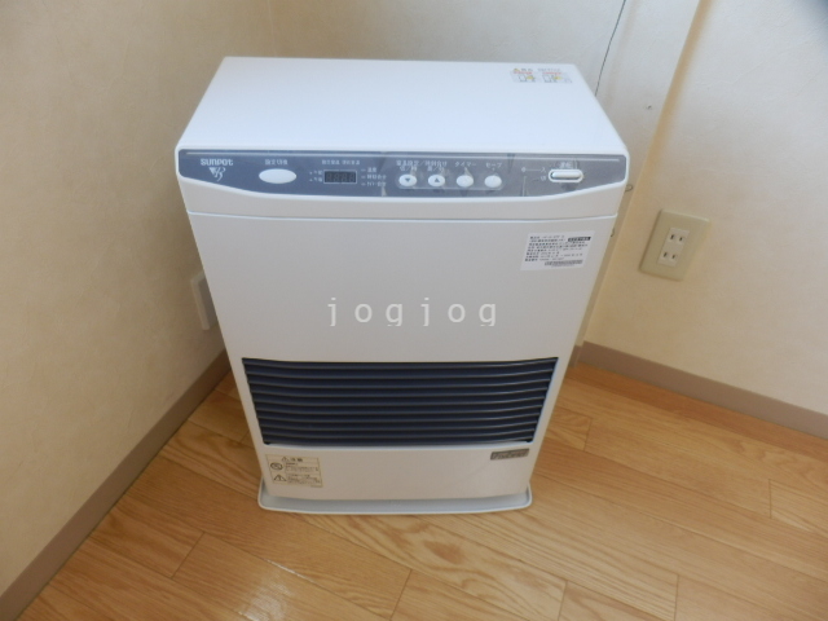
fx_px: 574
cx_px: 414
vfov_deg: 56.8
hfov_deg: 71.6
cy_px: 310
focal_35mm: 24
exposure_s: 1/30
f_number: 3
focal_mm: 4.2
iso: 125
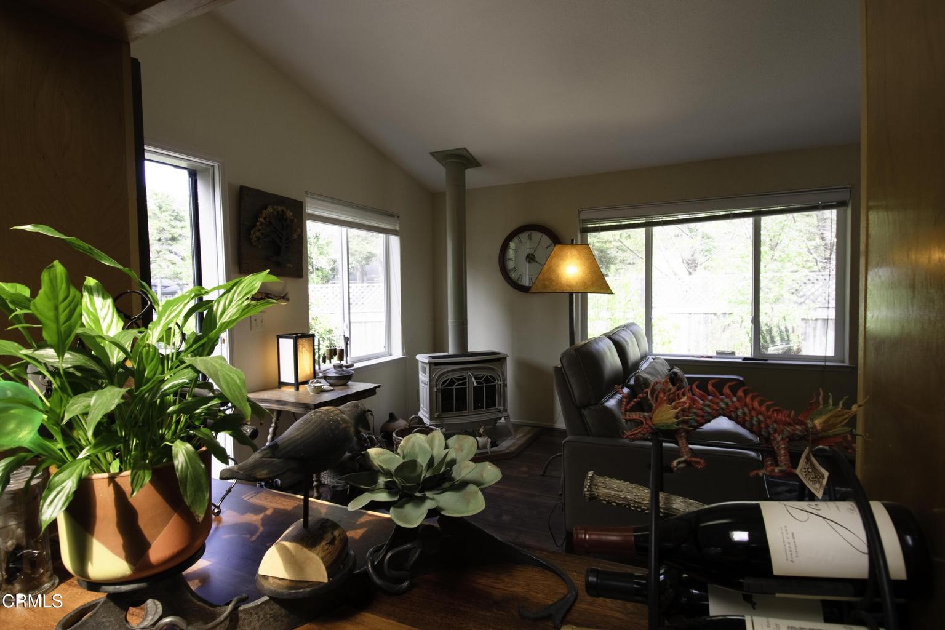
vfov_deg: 67.4
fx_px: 472
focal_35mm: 18
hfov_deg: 90.0
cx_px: 472
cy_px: 315
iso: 400
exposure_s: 1/400
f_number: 8
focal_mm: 12
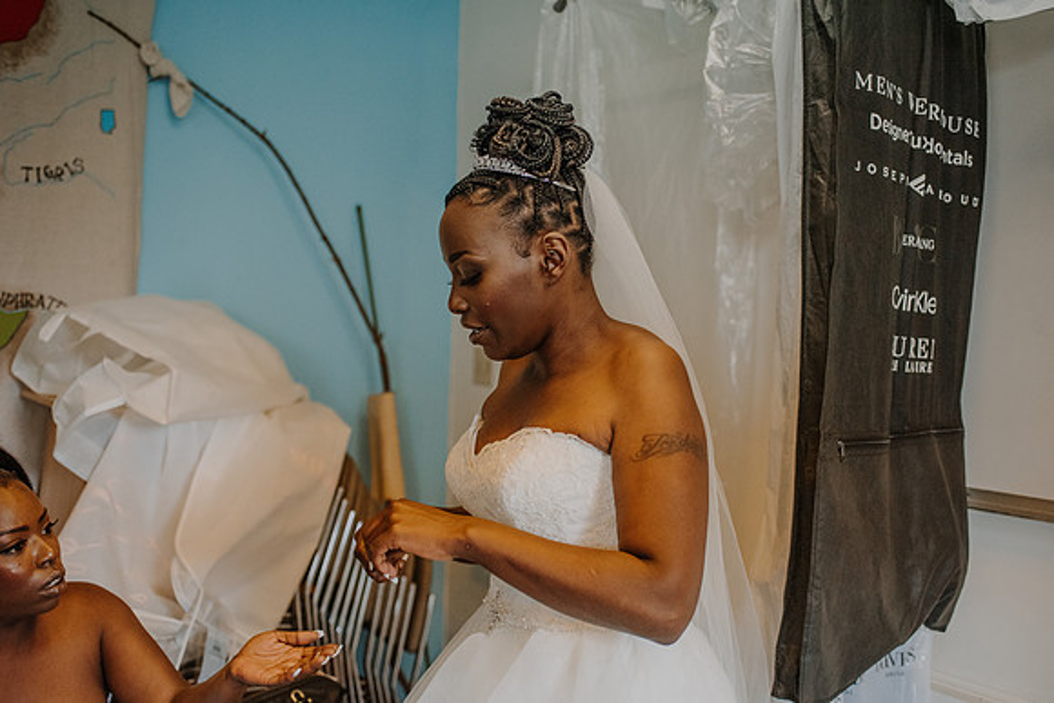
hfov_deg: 54.4
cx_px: 527
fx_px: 1025
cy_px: 352
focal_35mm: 35
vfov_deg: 37.9
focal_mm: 35
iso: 2800
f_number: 2.2
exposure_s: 1/1000
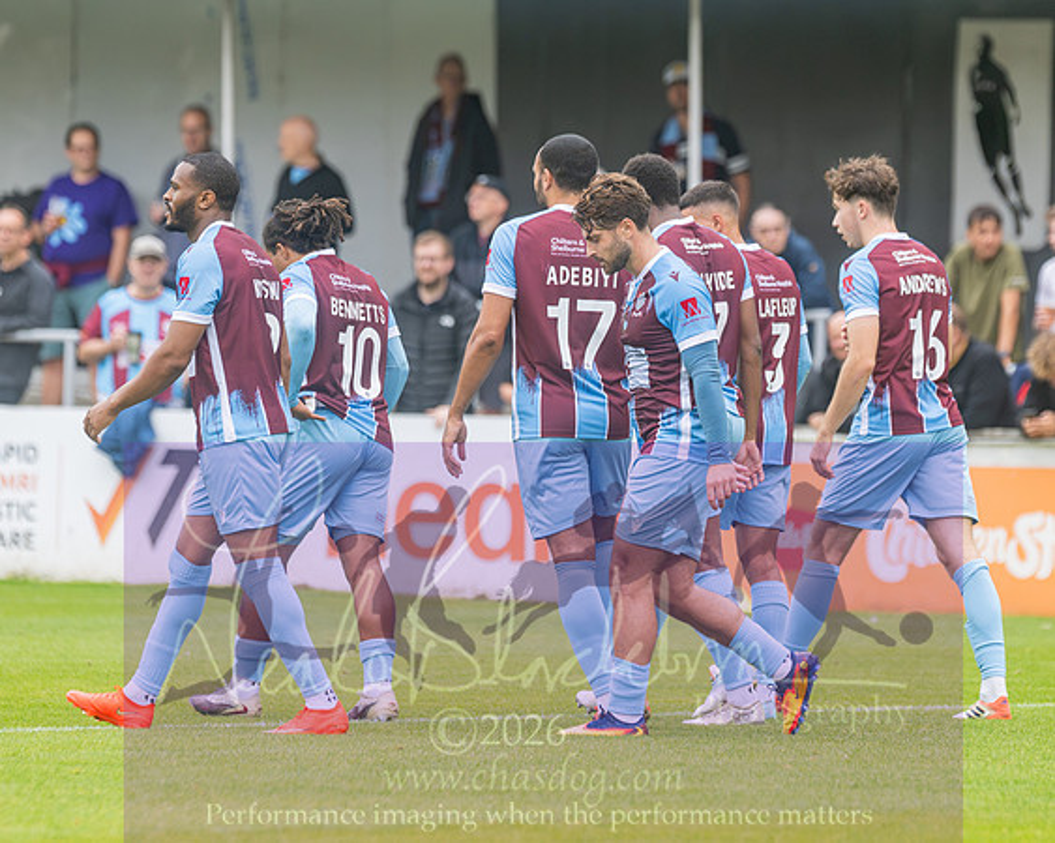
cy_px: 462
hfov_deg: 4.3
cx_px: 536
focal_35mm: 447
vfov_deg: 3.5
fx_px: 13960
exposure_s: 1/1250
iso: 800
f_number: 2.8
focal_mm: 240
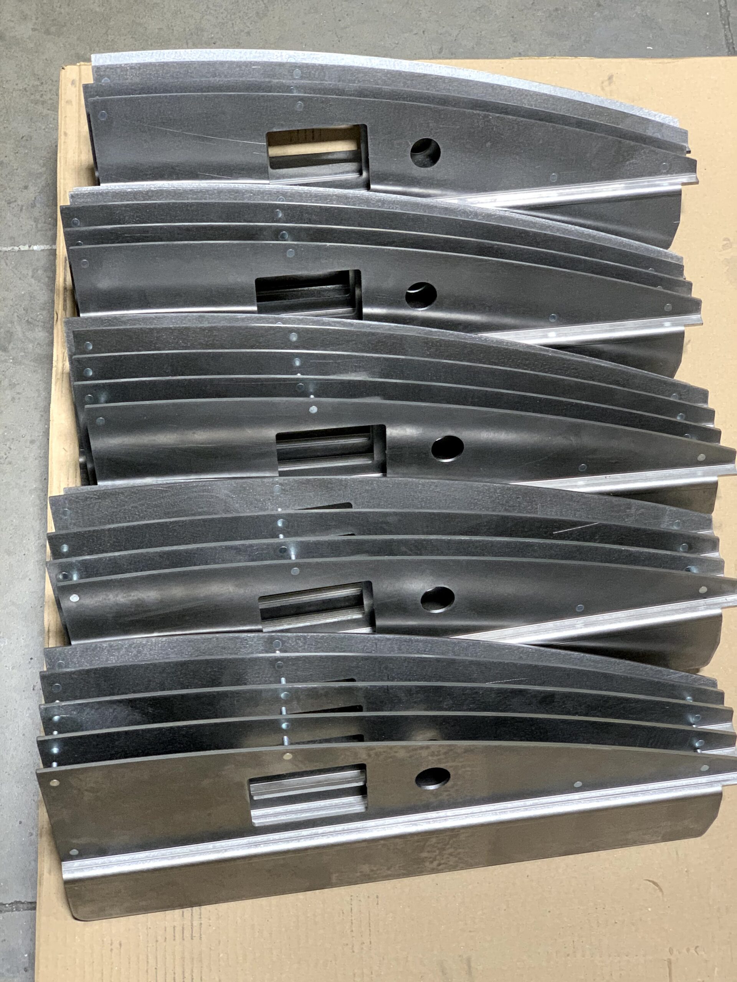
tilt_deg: -71.2
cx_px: 368
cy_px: 491
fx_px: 1476
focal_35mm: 52
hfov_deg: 28.0
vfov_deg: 36.8
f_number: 2.4
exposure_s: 1/40
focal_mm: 6
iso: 320
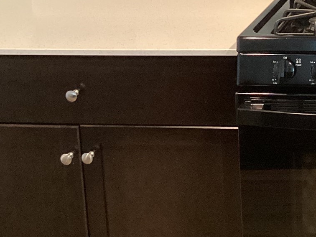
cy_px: -84
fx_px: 767
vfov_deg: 16.5
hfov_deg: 21.5
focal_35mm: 84
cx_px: 387
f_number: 2.4
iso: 320
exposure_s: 1/40
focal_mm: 3.3
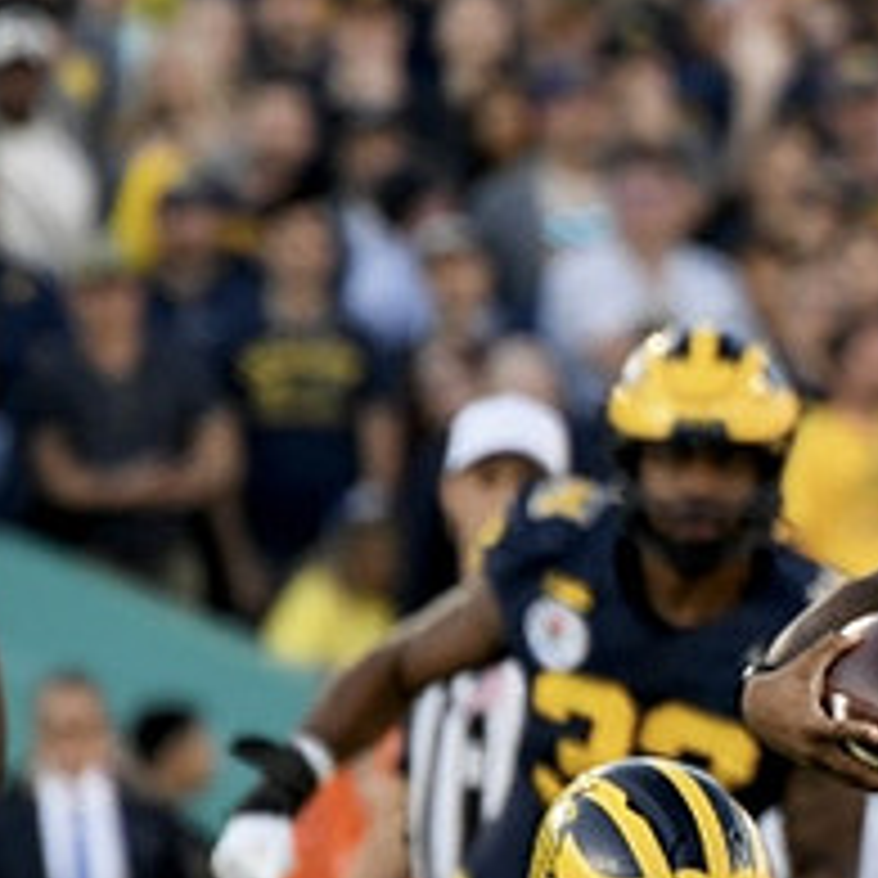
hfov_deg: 1.2
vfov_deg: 1.2
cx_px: 1211
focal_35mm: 1515
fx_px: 43475
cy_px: 846
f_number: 5.6
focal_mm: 400
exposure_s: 1/1250
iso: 1600
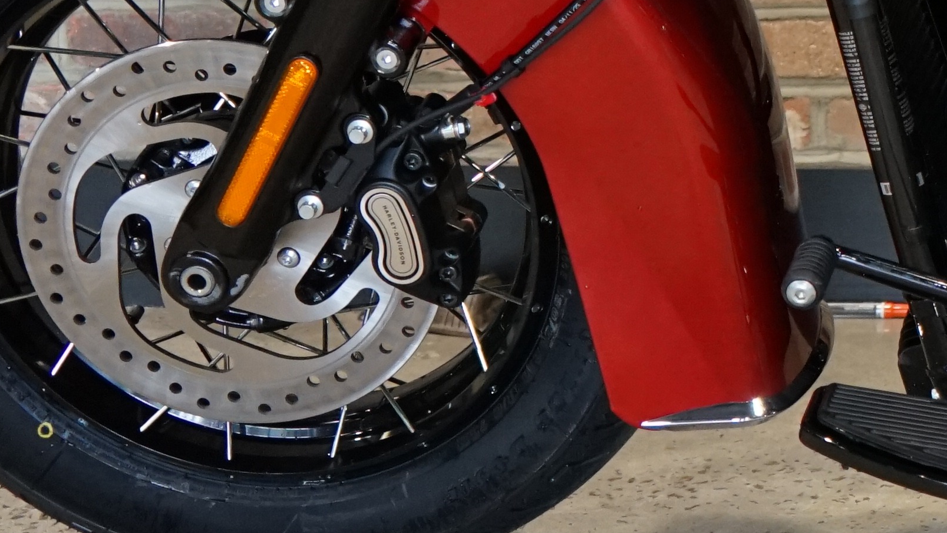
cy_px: -339
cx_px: 1555
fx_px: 3340
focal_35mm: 133
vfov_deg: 8.8
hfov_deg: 14.6
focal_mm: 34
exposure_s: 1/160
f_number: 4
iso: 2000
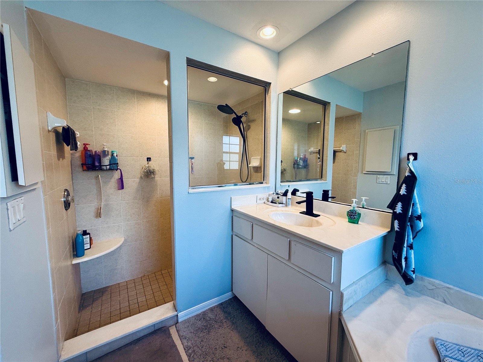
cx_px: 242
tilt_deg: -3.1
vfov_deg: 85.7
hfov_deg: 102.1
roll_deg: +0.1
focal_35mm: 14
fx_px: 195
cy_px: 181
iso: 125
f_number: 2.2
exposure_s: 1/120
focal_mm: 2.22
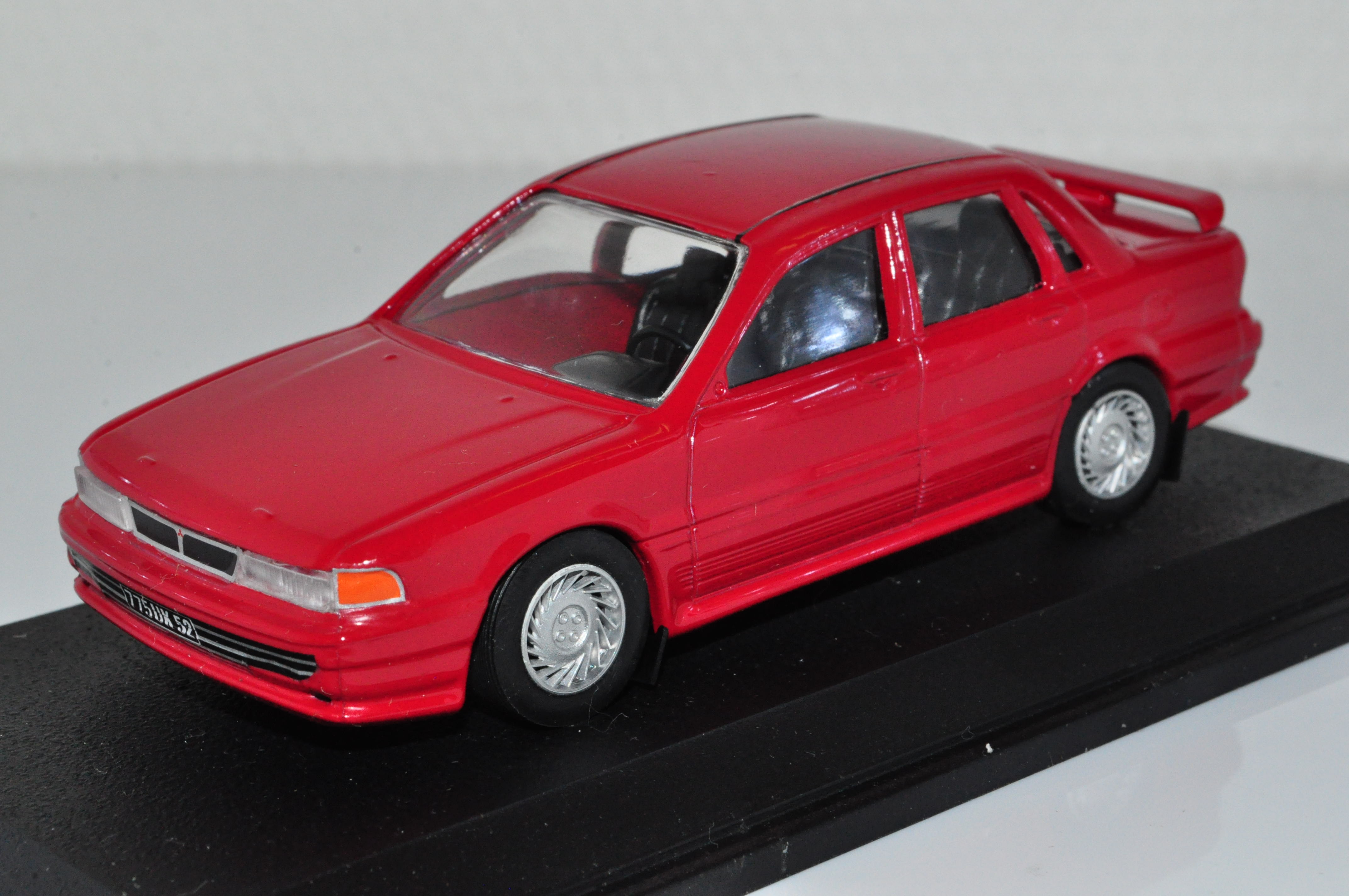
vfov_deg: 18.1
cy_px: 448
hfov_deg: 27.0
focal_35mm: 75
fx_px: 2807
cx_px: 674
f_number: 25
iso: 1600
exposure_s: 1/125
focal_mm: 50
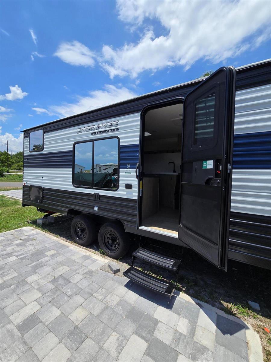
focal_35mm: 13
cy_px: 181
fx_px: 136
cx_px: 136
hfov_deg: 89.9
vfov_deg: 106.2
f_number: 2.2
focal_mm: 2.2
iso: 50
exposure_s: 1/2828
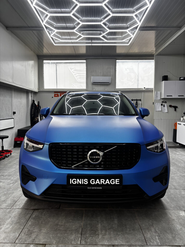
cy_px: 124
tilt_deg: -4.8
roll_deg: -0.4
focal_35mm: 26
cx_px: 92
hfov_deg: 53.1
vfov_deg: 67.3
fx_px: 185
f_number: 1.6
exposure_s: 1/100
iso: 64
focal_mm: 5.96
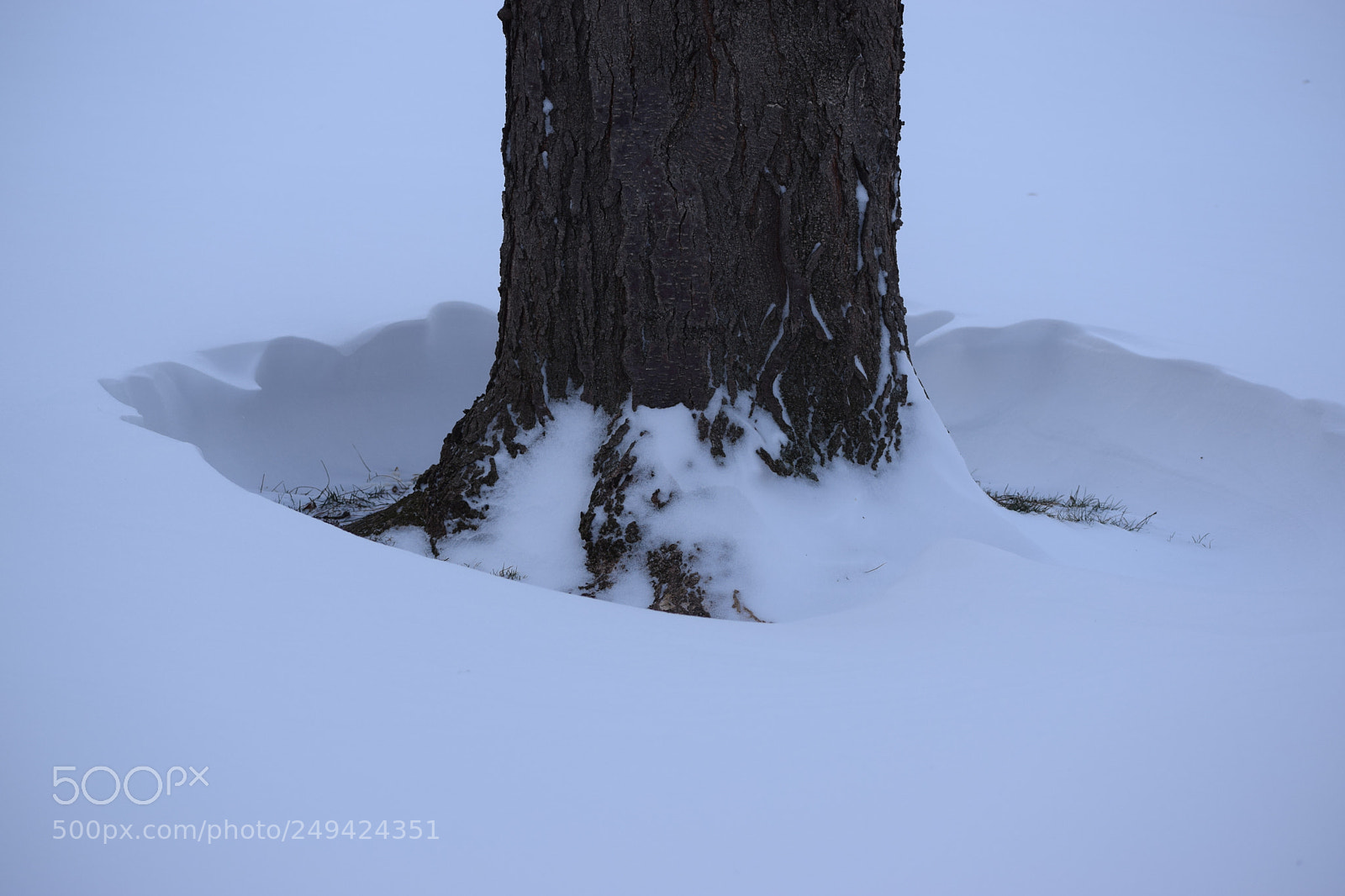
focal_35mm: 105
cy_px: 448
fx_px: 3922
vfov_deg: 13.0
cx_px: 672
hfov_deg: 19.5
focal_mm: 70
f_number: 5.6
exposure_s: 1/500
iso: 220
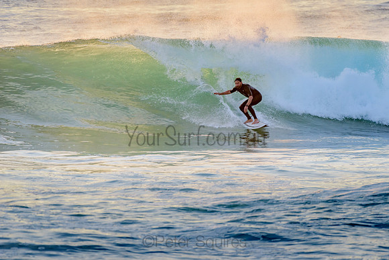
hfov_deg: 3.4
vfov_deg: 2.2
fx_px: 6623
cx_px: 238
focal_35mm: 613
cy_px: 101
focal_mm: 500
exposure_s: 1/320
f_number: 5.6
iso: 220
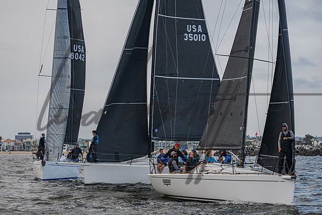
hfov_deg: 16.4
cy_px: 122
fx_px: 1119
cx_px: 139
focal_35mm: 125
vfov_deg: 11.0
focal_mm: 105
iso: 400
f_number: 5.6
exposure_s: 1/2000
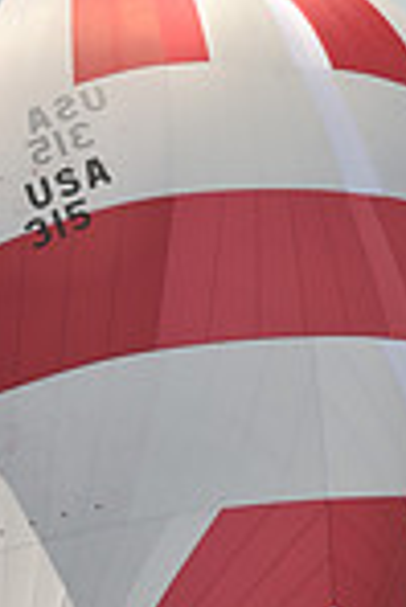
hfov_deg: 5.0
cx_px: 199
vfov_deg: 7.5
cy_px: 656
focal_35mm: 274
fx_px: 4624
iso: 250
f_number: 7.1
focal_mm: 70
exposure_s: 1/640
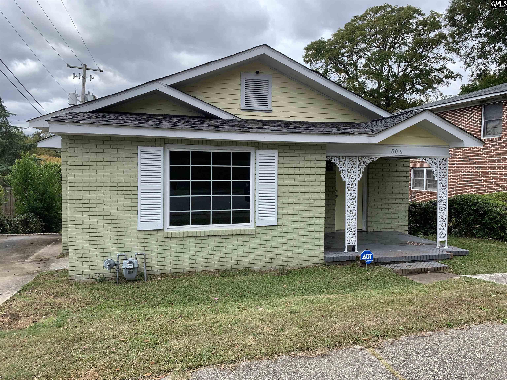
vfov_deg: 53.1
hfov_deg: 67.3
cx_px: 254
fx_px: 381
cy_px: 190
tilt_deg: -0.8
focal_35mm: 26
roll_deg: -0.3
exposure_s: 1/856
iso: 25
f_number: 1.8
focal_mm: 4.25
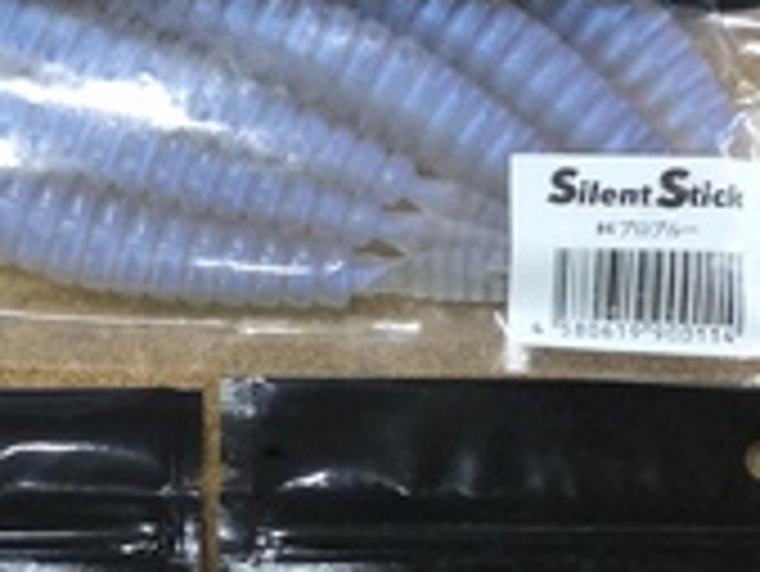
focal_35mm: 110
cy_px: 365
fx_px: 2417
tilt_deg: -79.6
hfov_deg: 17.8
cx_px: 198
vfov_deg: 13.5
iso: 40
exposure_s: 1/30
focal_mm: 3.3
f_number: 2.4
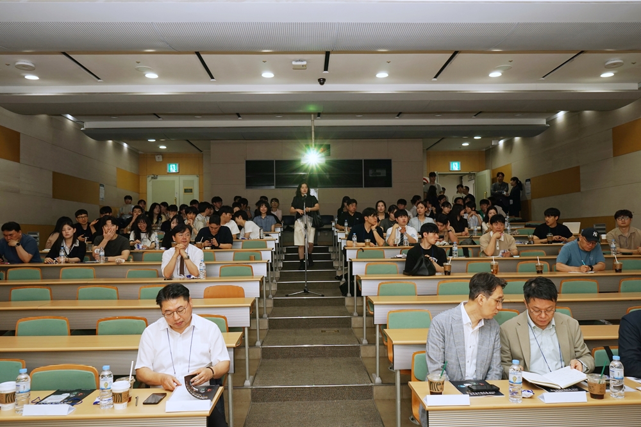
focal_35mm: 28
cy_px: 214
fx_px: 499
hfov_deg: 65.5
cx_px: 320
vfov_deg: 46.4
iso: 400
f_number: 8
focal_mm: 28
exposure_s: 1/100
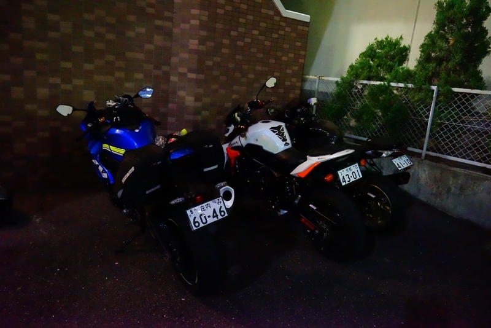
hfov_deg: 67.4
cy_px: 164
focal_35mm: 27
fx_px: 368
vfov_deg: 48.0
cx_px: 246
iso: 25600
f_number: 4
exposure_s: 1/25
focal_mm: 27
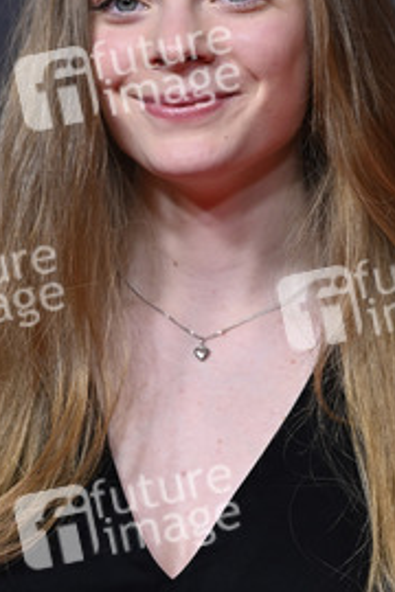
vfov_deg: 7.0
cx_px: 191
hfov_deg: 4.6
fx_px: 4871
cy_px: 189
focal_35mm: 296
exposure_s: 1/200
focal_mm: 200
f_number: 5
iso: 1000
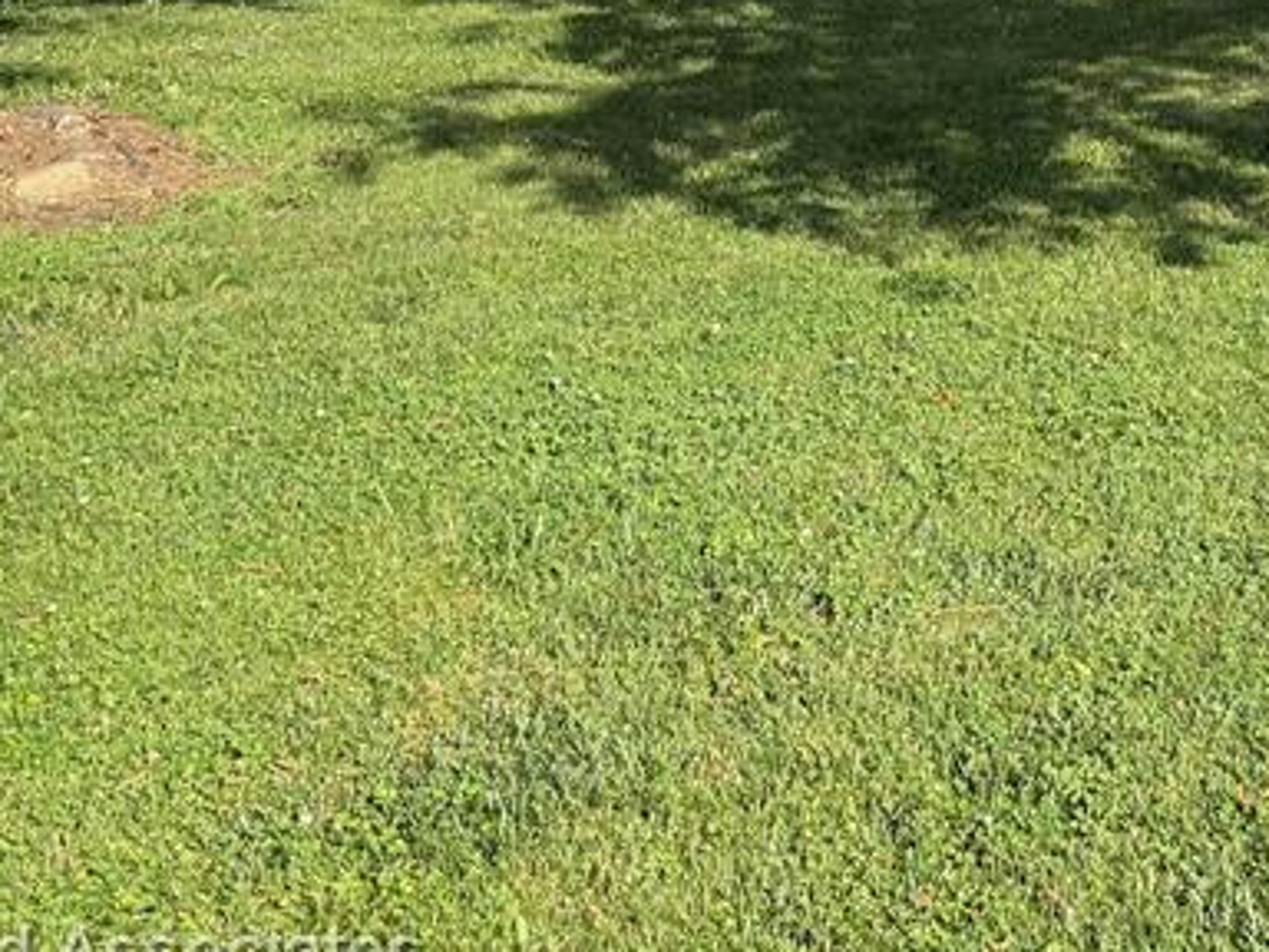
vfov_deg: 21.0
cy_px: -258
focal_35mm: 64
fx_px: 2346
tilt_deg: +0.6
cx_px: 1289
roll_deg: +1.4
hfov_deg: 28.3
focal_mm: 6.76
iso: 100
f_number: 1.78
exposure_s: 1/2611
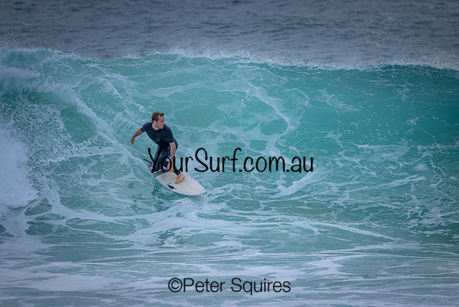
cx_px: 230
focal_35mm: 800
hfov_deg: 2.6
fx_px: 10202
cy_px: 154
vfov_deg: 1.7
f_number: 6.3
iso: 720
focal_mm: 800
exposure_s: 1/2000
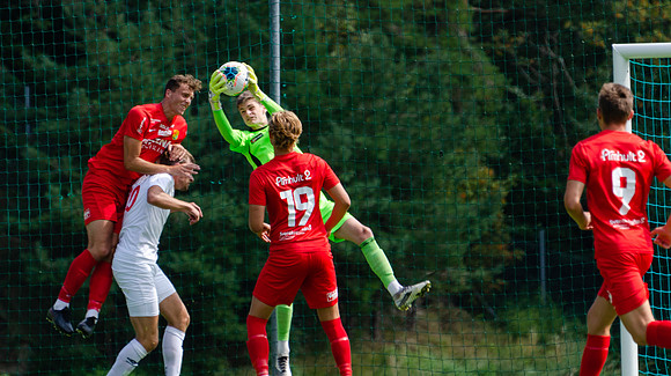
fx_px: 10501
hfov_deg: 3.7
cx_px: 323
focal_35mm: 591
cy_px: 80
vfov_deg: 2.1
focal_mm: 270
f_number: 5.6
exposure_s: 1/800
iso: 220
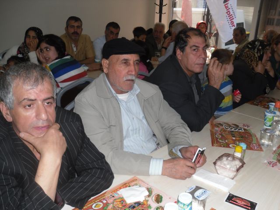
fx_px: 275
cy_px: 105
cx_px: 140
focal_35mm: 34
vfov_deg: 41.8
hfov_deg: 54.0
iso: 80
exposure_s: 1/45
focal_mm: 6
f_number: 2.8
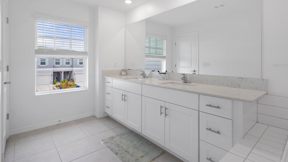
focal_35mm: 18
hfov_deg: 92.7
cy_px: 65
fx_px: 137
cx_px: 143
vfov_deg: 60.5
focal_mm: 17
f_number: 8
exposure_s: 1/6
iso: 320
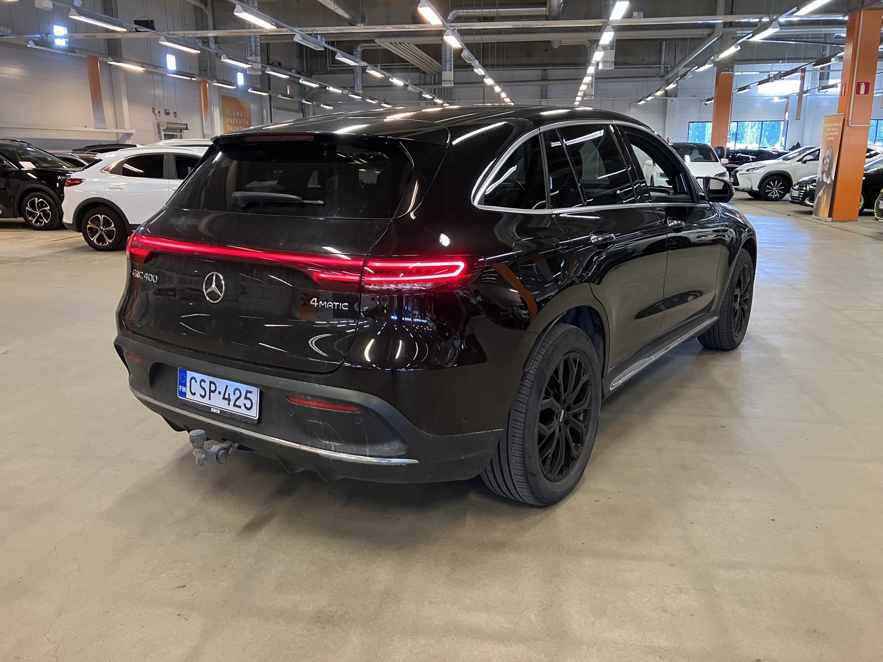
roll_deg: -0.3
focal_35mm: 28
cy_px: 331
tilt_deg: -13.6
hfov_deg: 63.4
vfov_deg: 49.7
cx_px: 442
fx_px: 714
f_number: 1.8
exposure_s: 1/50
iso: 250
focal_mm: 3.99
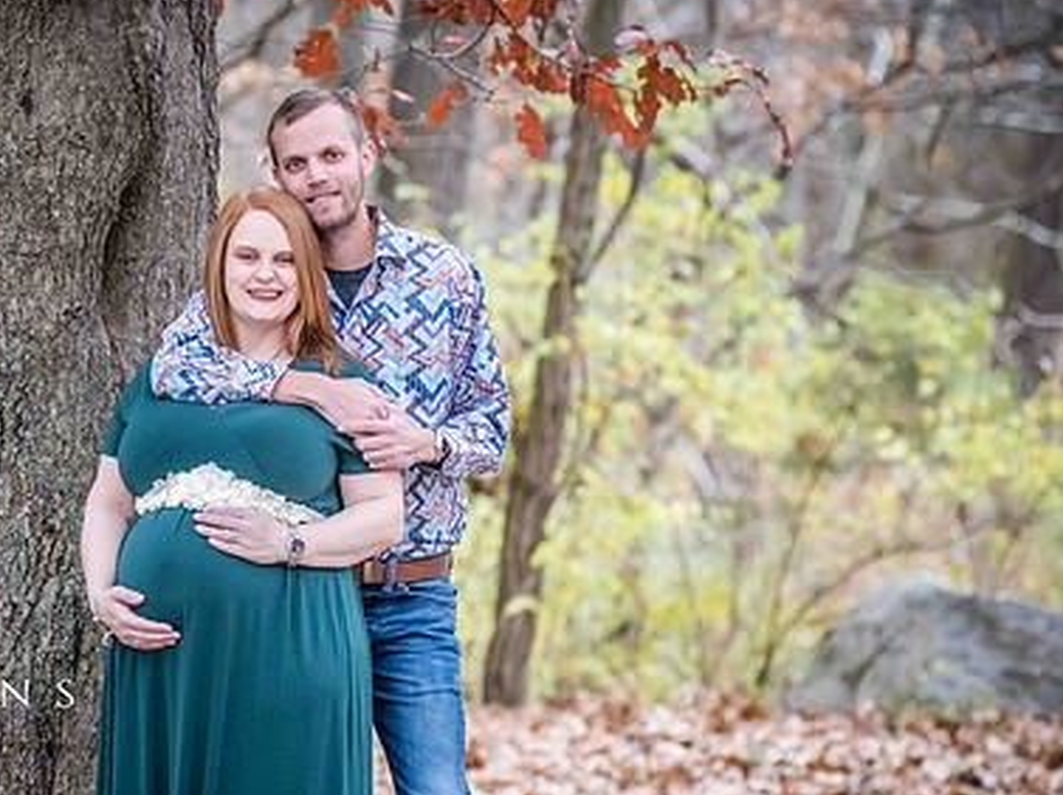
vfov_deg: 7.4
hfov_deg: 9.9
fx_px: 6136
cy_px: 455
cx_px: 369
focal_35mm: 200
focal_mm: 135
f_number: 4
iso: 1250
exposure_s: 1/250
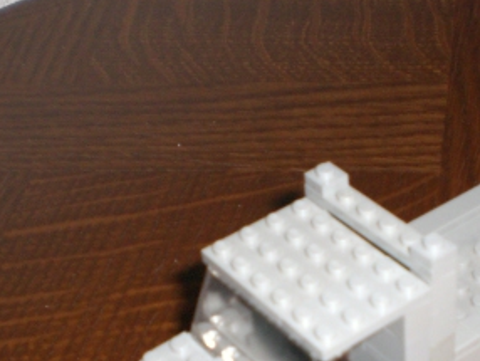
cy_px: 391
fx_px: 1180
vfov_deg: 16.9
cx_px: 342
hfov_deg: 22.8
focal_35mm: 85
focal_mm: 6.3
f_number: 3.1
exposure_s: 1/60
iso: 200
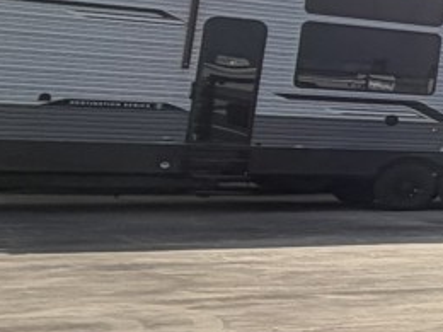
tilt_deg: +10.5
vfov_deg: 16.9
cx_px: 1218
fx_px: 1101
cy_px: 17
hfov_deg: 12.7
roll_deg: -0.2
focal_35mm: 86
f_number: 2.2
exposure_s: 1/1033
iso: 20
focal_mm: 2.22
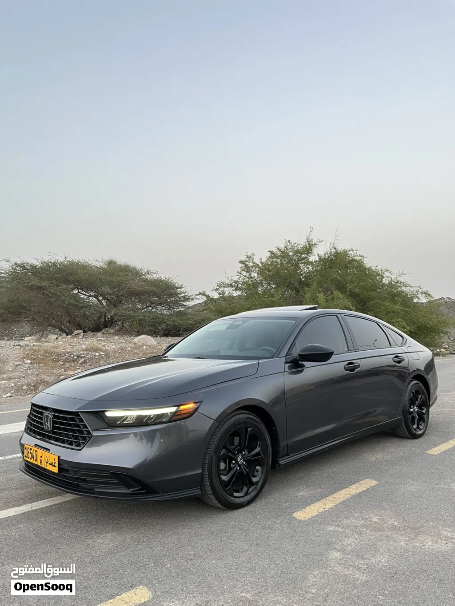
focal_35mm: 26
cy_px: 303
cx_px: 228
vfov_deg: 67.3
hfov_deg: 53.1
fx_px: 456
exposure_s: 1/50
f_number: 1.6
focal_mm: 5.1
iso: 100
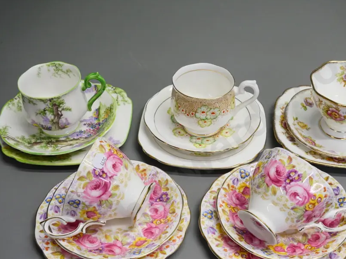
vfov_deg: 28.5
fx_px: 510
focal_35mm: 51
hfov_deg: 37.4
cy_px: 161
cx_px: 206
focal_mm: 20
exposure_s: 1/160
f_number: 5.6
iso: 1600
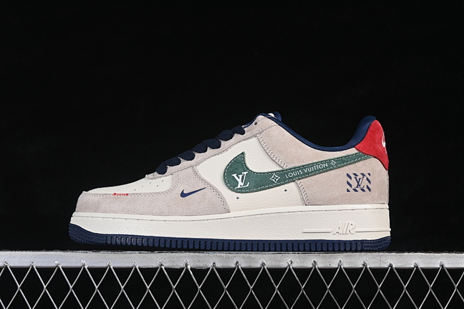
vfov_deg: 18.2
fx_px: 966
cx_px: 232
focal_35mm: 75
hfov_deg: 27.0
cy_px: 154
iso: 160
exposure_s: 1/80
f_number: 8
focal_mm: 50
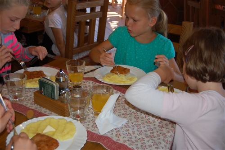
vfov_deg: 28.9
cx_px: 112
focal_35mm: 46
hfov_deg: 42.4
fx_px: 290
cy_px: 75
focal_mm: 31
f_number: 4.5
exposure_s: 1/60
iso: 400
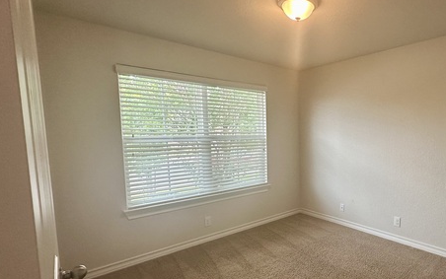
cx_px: 310
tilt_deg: -5.2
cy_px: 157
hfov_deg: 78.6
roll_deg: +0.1
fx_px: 255
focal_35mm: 21
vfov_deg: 57.2
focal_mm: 2.22
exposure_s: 1/120
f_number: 2.2
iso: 160
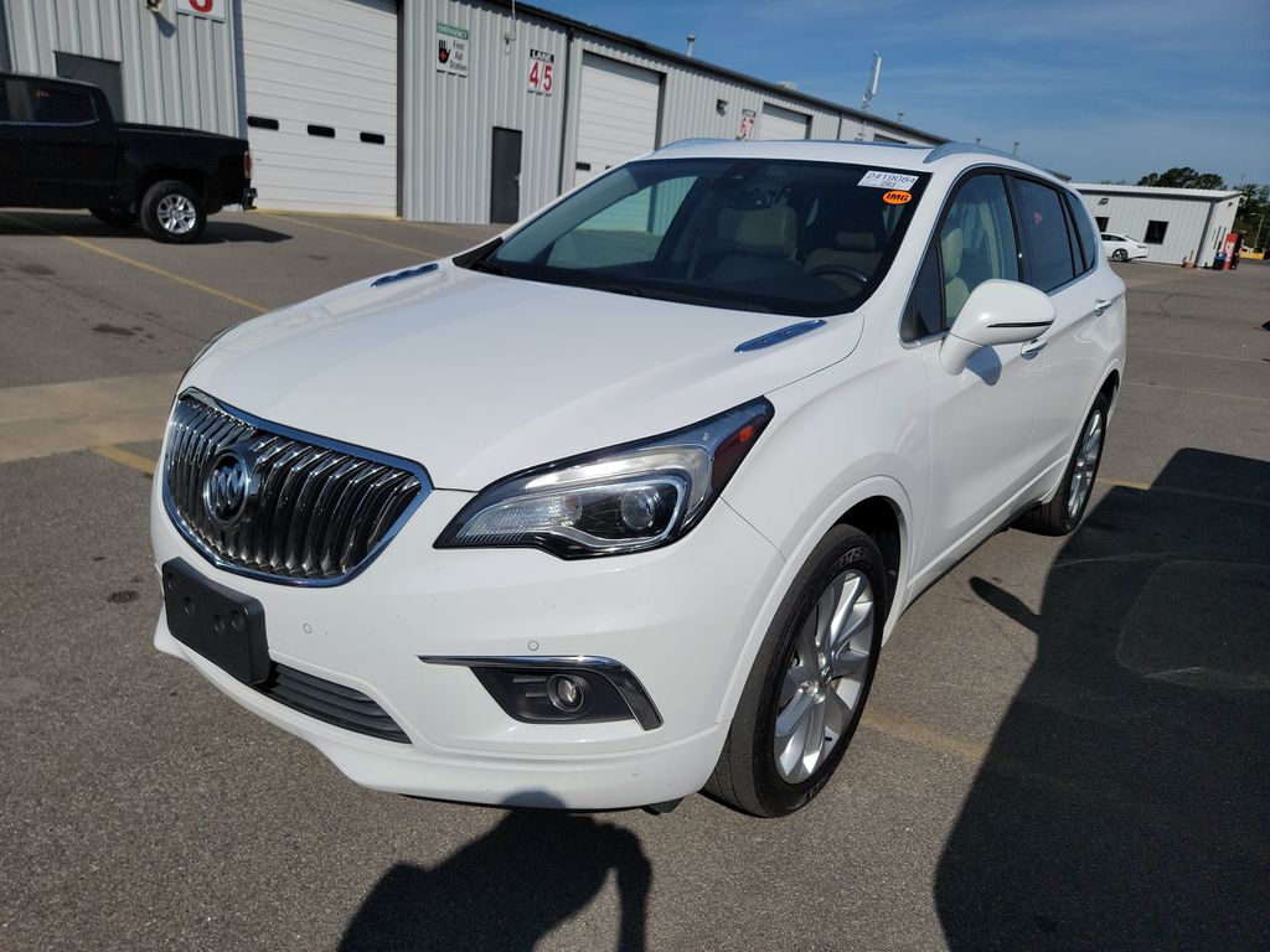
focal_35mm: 24
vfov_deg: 56.8
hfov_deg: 71.6
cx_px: 635
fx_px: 881
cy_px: 476
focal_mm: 6.7
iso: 50
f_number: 1.8
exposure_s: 1/2881
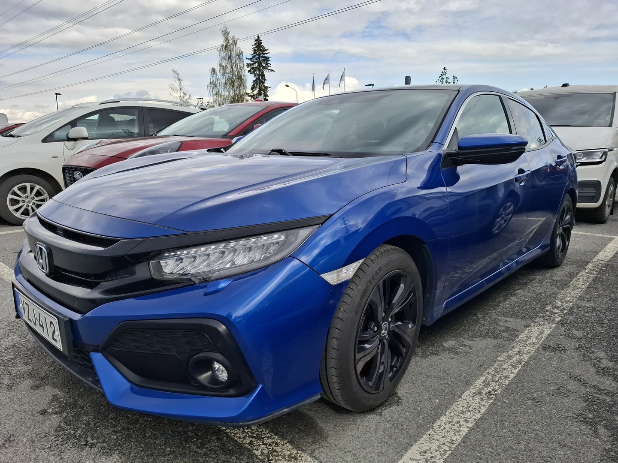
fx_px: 411
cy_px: 232
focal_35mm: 23
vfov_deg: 58.9
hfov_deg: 73.9
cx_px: 309
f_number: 1.8
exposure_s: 1/1015
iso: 50
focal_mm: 5.54
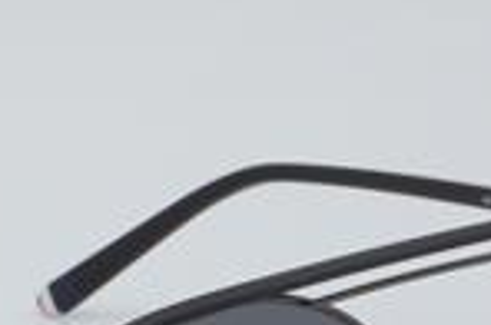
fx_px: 2763
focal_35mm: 203
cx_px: 136
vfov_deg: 6.7
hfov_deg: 10.1
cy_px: 408
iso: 100
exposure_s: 1/3
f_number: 32
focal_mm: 50
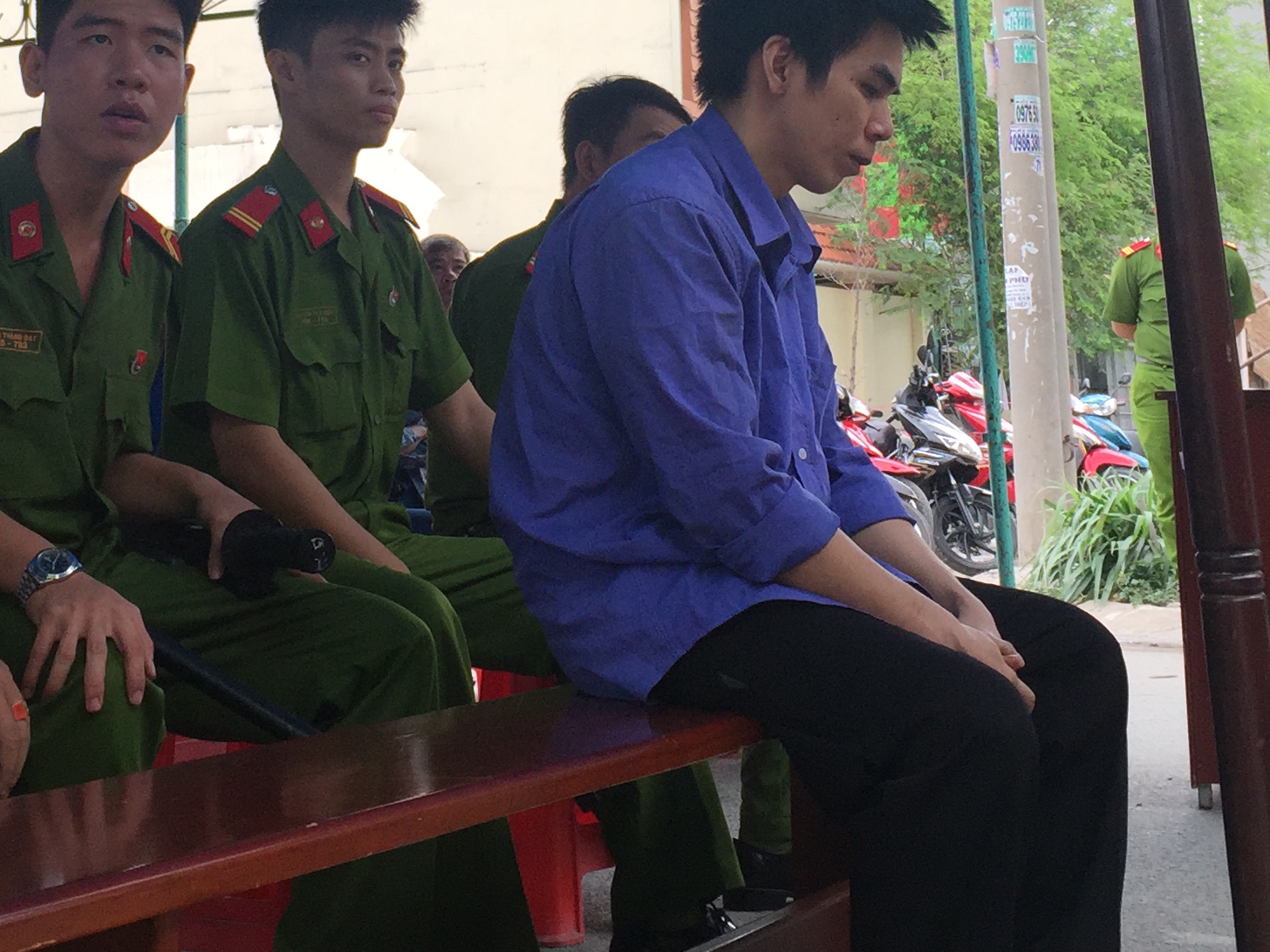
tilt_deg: +8.7
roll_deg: -1.2
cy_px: 78
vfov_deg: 22.0
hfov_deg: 29.8
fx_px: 2385
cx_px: 528
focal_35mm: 65
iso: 32
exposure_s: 1/377
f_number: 2.2
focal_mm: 4.15
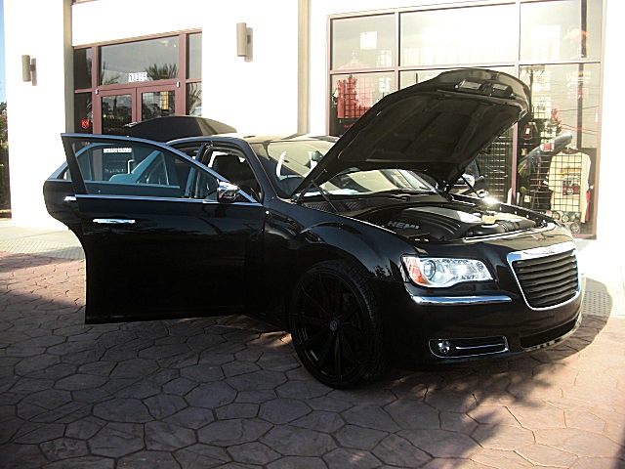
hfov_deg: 51.4
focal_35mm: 36
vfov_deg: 39.7
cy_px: 234
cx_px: 312
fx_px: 650
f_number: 2.8
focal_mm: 6.3
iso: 50
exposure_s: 1/250
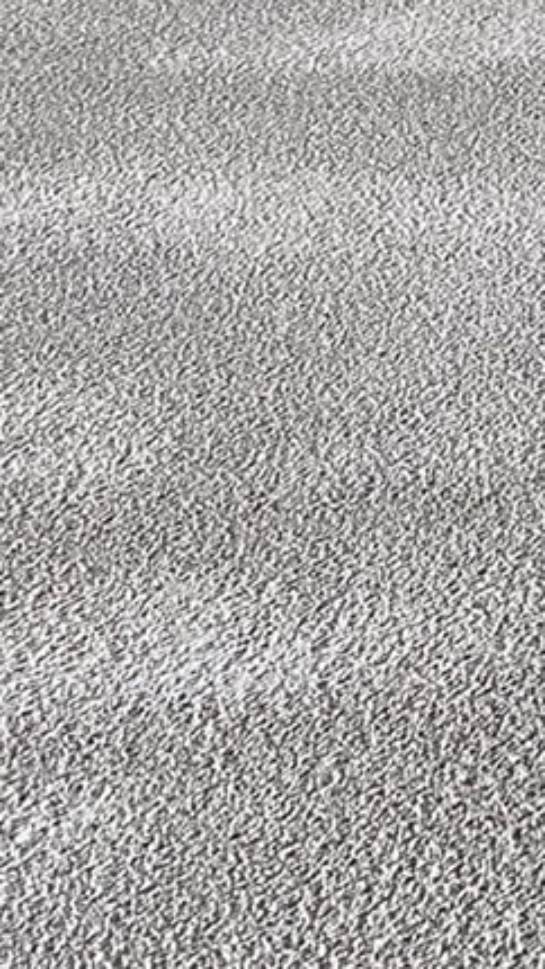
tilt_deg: +1.1
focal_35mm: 135
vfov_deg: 13.3
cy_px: -1086
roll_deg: +1.1
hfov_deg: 8.3
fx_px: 3467
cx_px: 1270
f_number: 1.8
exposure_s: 1/60
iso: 125
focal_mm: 4.25
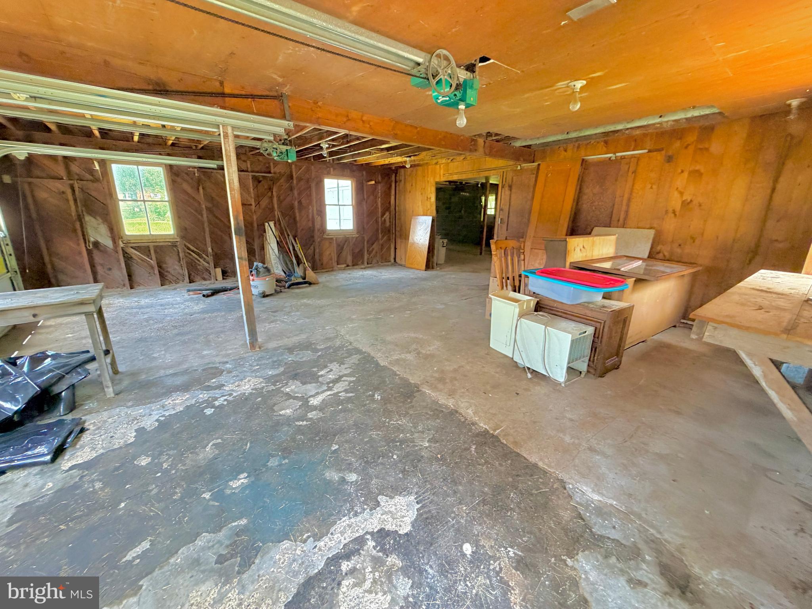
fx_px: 328
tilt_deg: -15.1
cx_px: 406
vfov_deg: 85.7
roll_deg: +0.3
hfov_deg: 102.1
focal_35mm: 14
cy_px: 304
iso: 400
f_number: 2.2
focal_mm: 2.22
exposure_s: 1/60
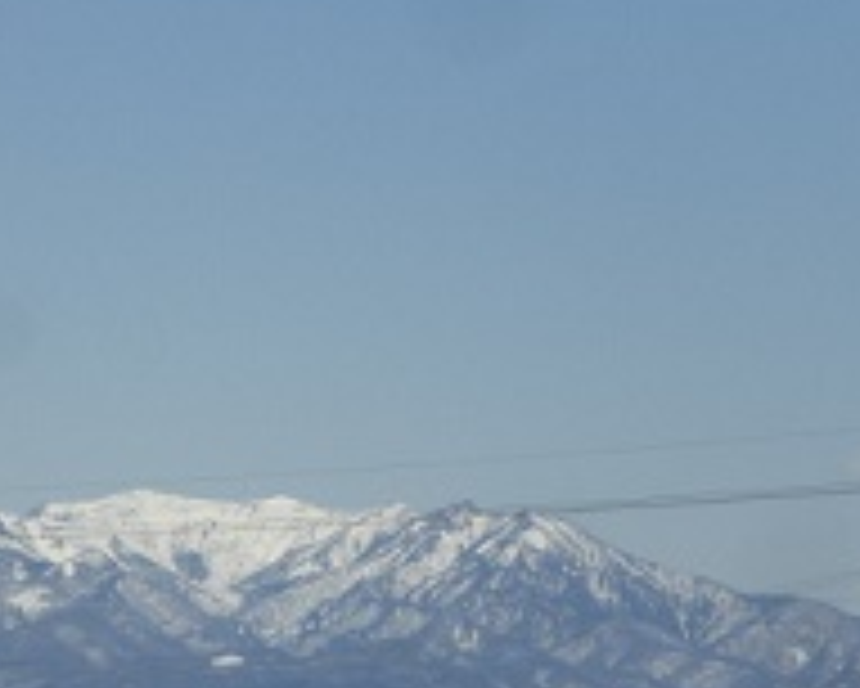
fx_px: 6647
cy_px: 688
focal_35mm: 261
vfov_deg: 5.9
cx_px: 117
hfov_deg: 7.4
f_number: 5.9
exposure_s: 1/400
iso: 50
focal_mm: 18.9
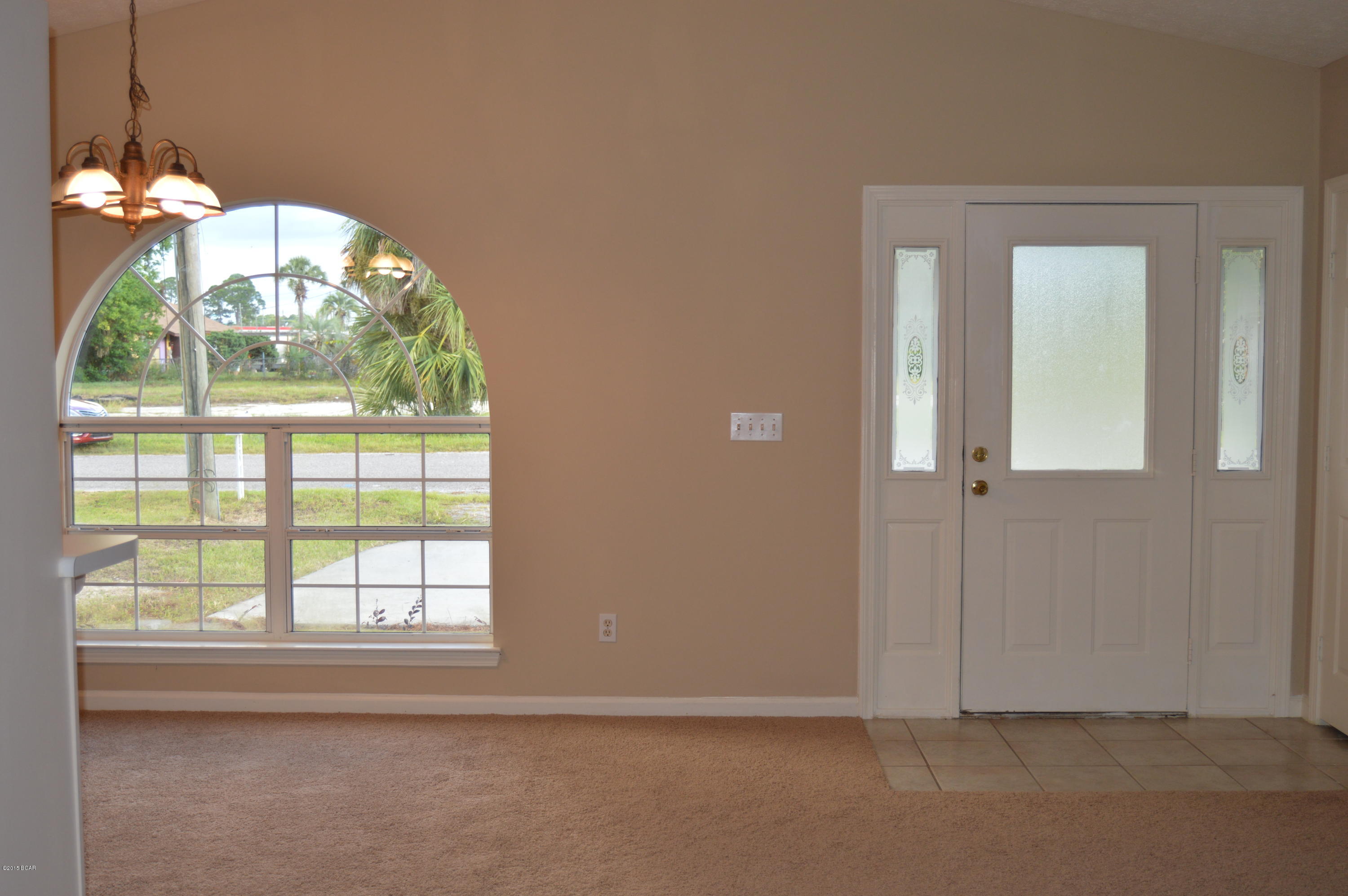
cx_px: 674
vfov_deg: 36.8
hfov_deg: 53.2
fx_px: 1347
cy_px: 448
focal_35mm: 36
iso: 250
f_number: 4
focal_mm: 24
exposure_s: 1/125
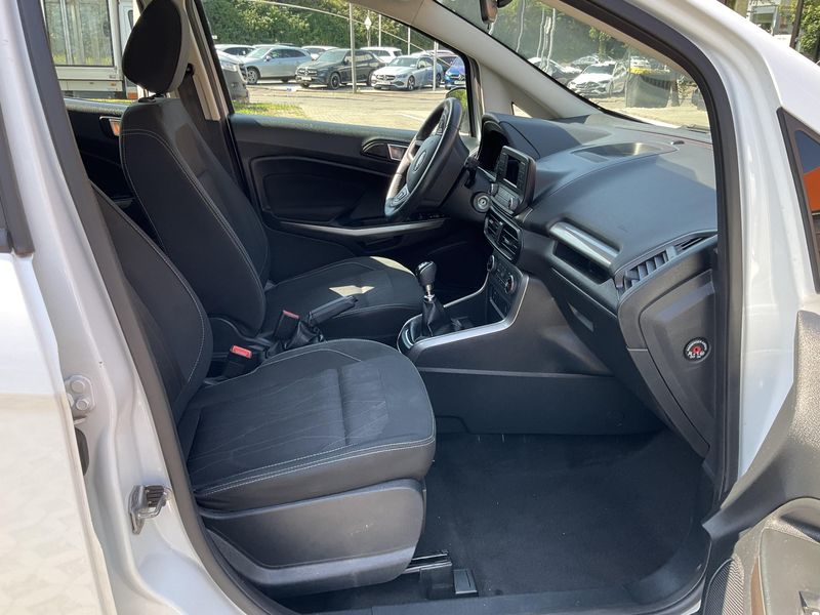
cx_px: 410
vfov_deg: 48.2
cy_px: 308
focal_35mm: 29
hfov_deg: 61.7
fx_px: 687
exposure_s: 1/122
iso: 20
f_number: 1.8
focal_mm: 3
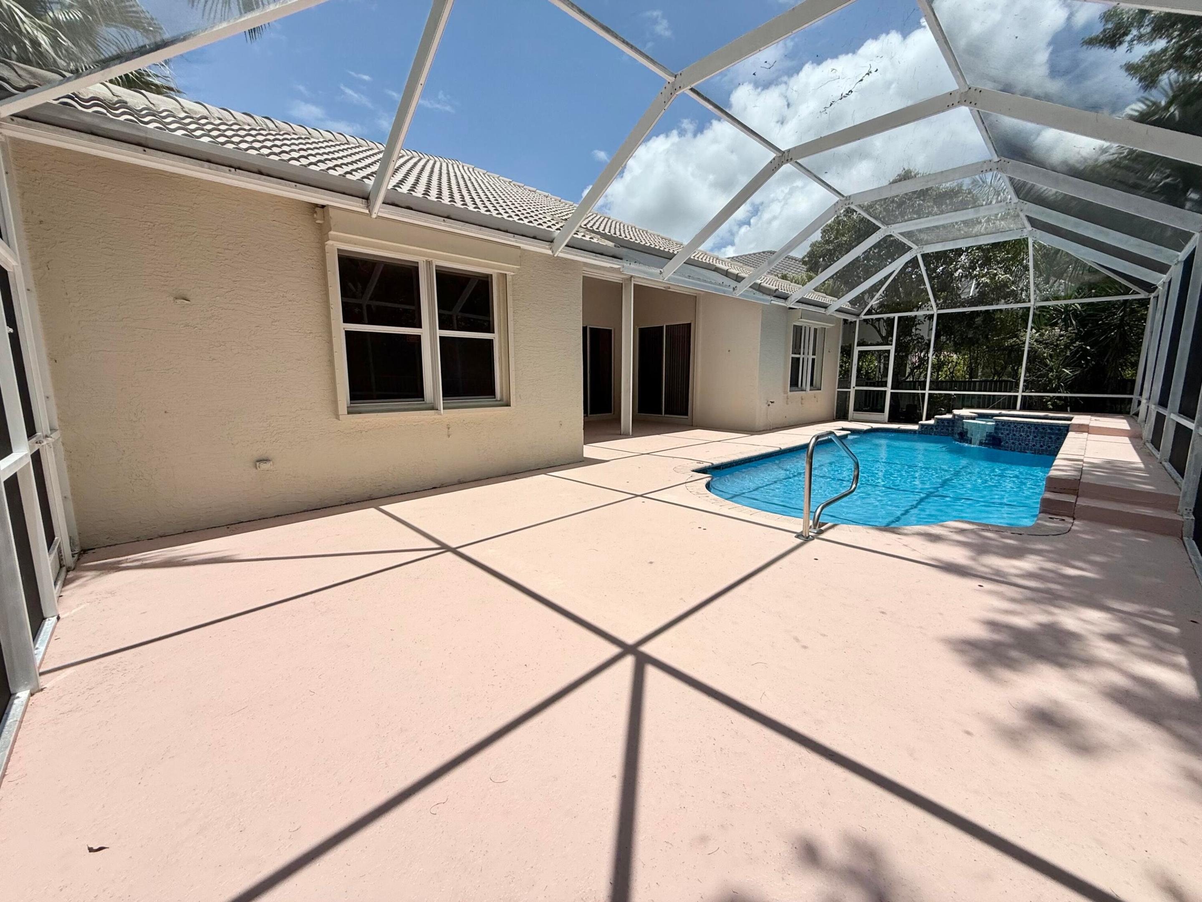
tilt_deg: -8.0
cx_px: 601
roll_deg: +1.2
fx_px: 486
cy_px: 451
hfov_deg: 102.1
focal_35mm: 14
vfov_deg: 85.7
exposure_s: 1/3125
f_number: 2.2
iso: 50
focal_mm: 2.22
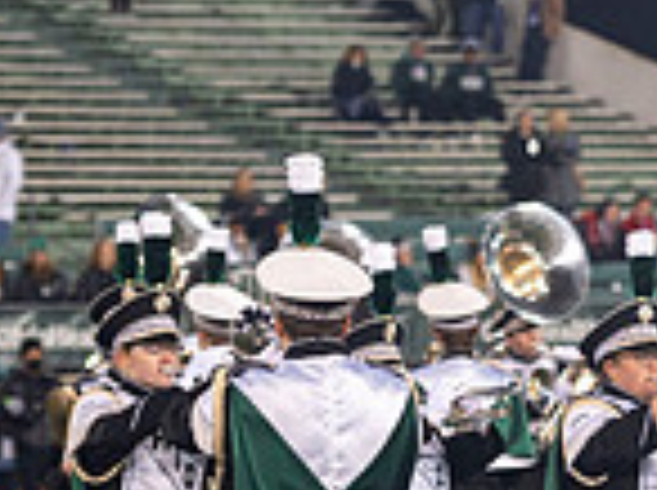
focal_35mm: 402
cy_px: 517
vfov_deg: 3.7
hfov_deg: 4.9
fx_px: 7617
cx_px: 1130
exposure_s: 1/500
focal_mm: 105
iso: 1000
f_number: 2.8
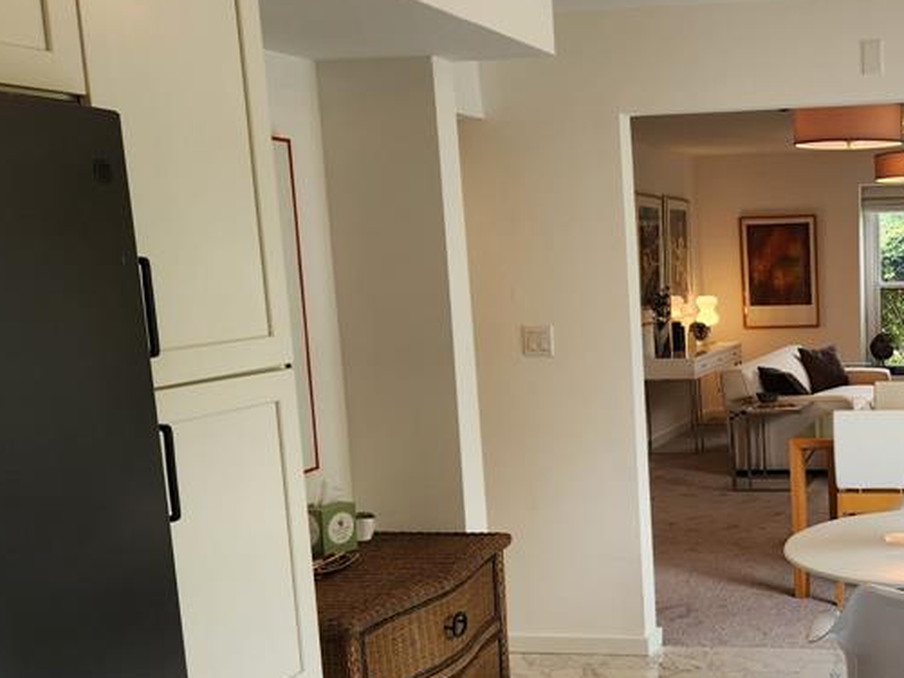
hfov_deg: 37.3
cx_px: 843
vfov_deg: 30.7
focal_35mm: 47
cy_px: 438
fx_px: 1228
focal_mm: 5.4
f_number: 1.8
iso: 50
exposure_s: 1/120
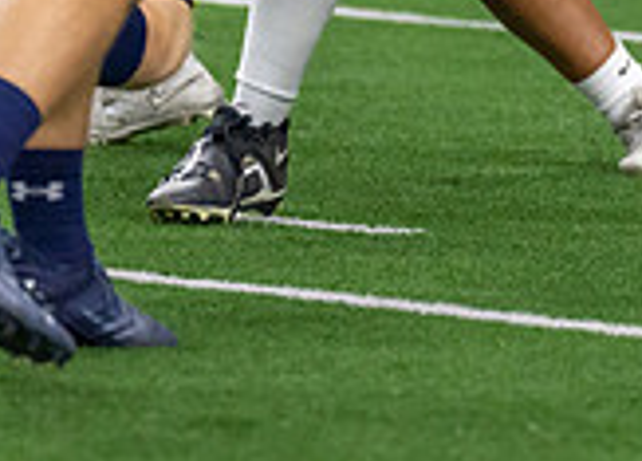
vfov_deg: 1.6
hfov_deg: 2.2
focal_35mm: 908
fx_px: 16583
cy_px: -387
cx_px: 651
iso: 2000
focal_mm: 200
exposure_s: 1/1000
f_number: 2.8
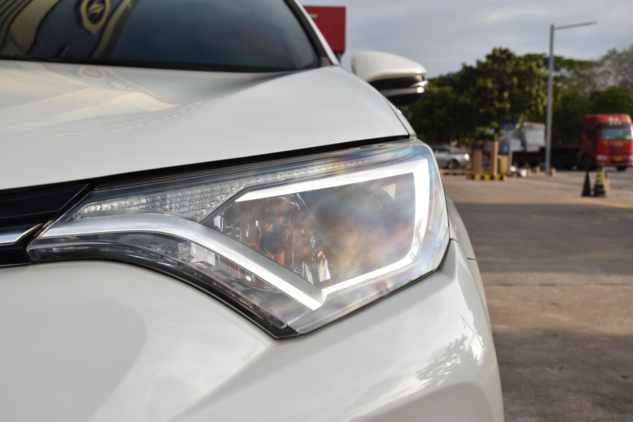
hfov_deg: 53.1
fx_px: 633
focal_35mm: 36
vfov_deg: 36.9
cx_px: 316
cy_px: 211
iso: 250
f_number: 8
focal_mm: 24
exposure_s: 1/250
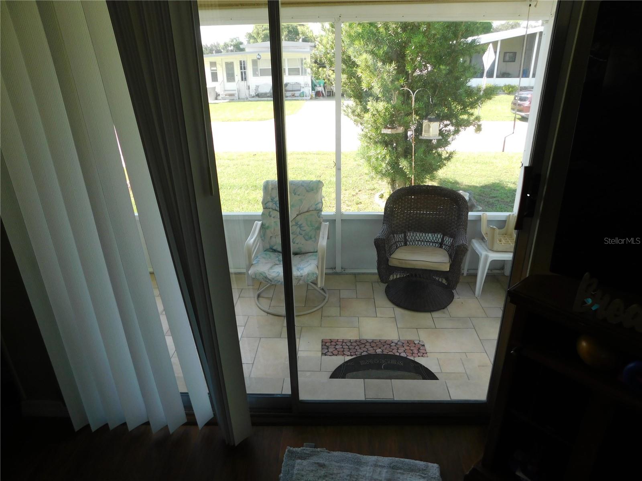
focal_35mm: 23
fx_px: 427
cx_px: 321
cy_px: 240
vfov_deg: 58.9
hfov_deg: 73.9
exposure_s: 1/125
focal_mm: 4
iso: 125
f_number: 3
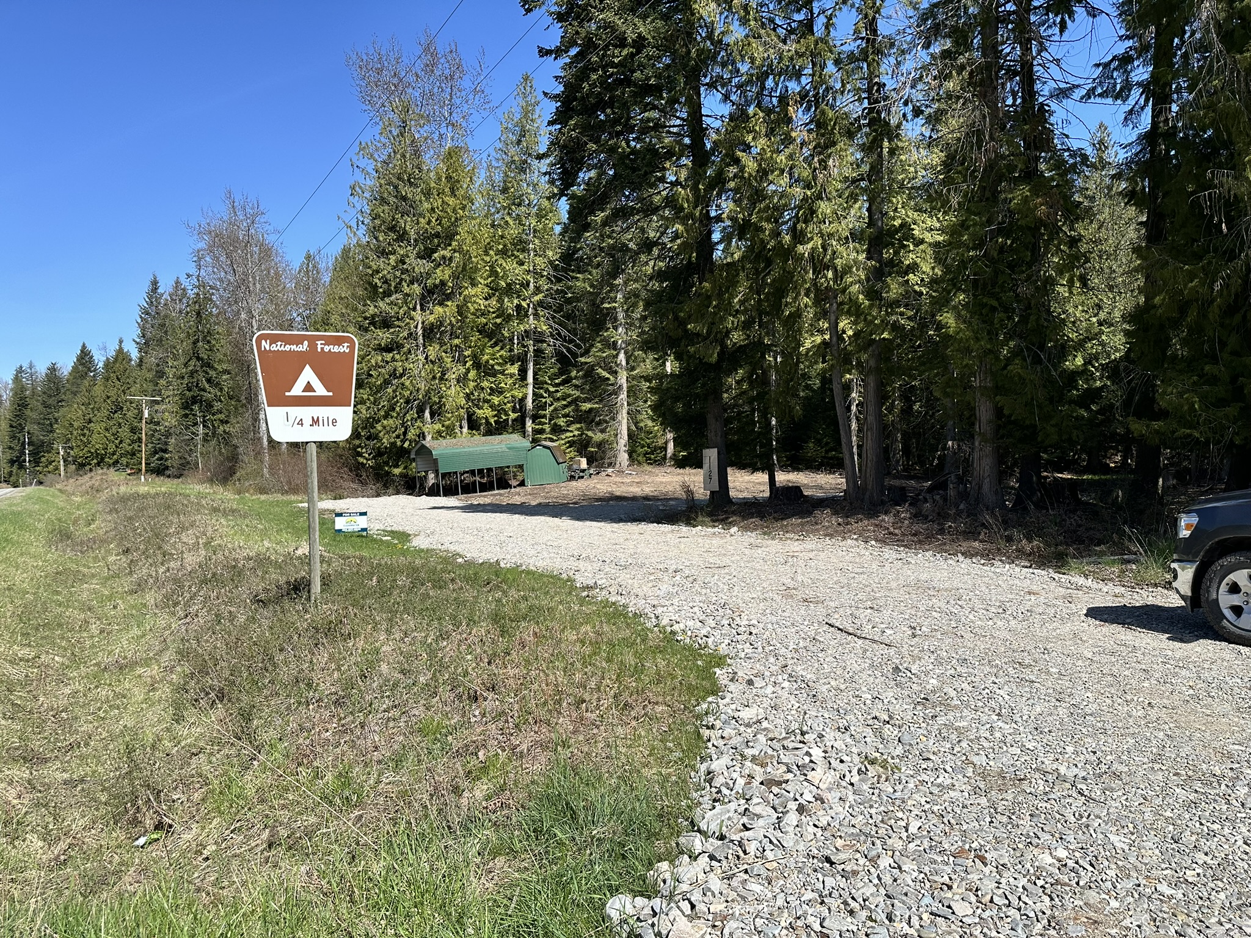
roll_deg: +1.0
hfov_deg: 71.6
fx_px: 867
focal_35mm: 24
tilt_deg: -1.3
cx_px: 626
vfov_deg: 56.8
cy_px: 469
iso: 80
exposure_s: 1/4545
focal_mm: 6.86
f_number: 1.78
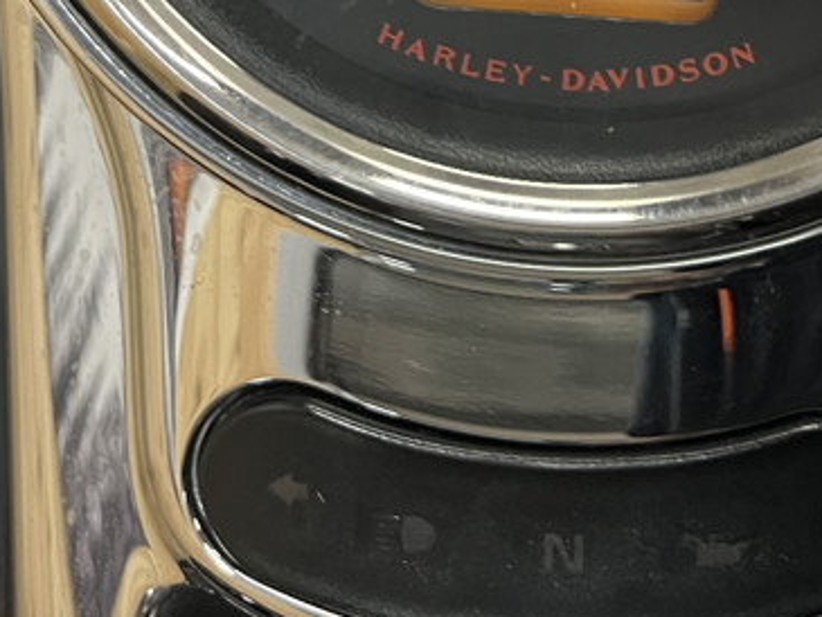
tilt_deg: -65.8
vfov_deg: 17.6
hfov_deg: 25.6
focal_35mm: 76
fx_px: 1805
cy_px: -272
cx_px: 497
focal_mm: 5.1
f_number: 1.6
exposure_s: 1/60
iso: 125
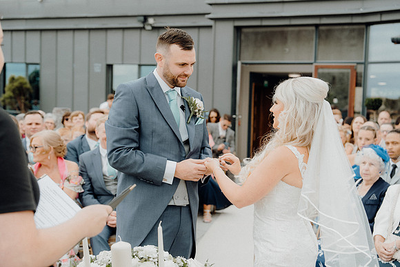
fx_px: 545
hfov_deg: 40.3
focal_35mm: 49
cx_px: 200
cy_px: 134
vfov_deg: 27.5
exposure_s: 1/320
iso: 125
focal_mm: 49
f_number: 3.5
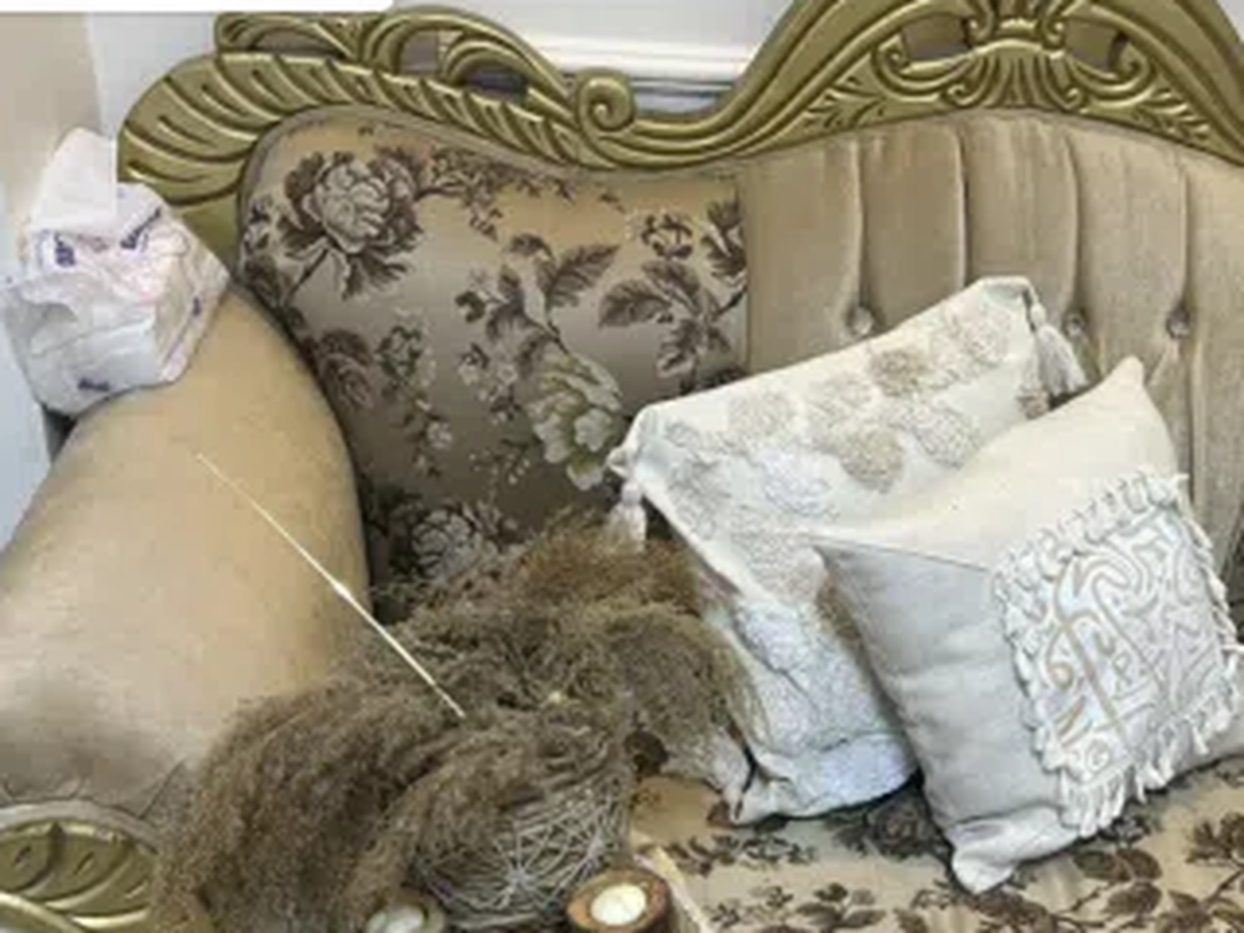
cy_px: 571
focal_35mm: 52
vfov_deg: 28.0
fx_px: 1869
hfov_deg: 35.7
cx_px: 980
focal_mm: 5.7
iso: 100
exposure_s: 1/100
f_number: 1.5
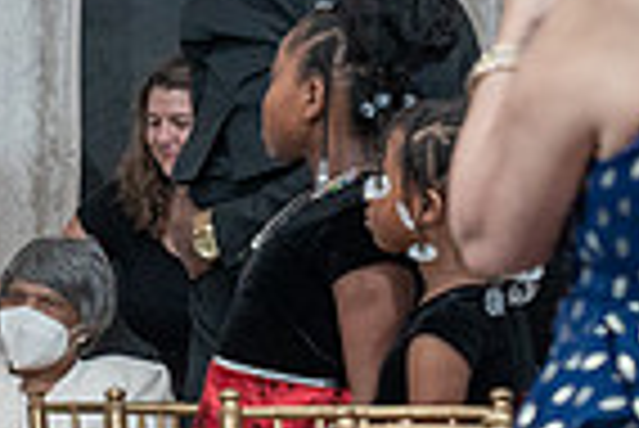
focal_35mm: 332
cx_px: -538
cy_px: 306
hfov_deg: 6.1
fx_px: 5899
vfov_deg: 4.1
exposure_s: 1/250
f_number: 4.5
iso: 2000
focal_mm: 70
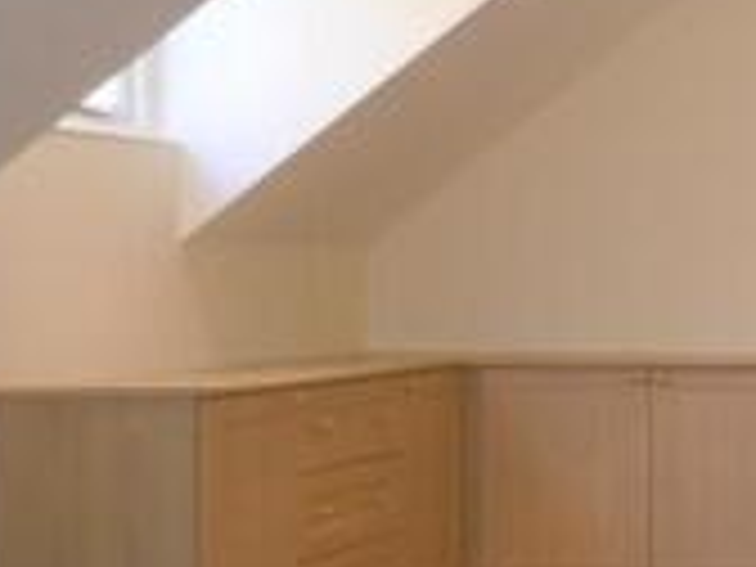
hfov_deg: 19.2
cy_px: 200
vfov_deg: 15.2
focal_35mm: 97
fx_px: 2118
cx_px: 889
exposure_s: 1/40
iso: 400
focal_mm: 5
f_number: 3.7
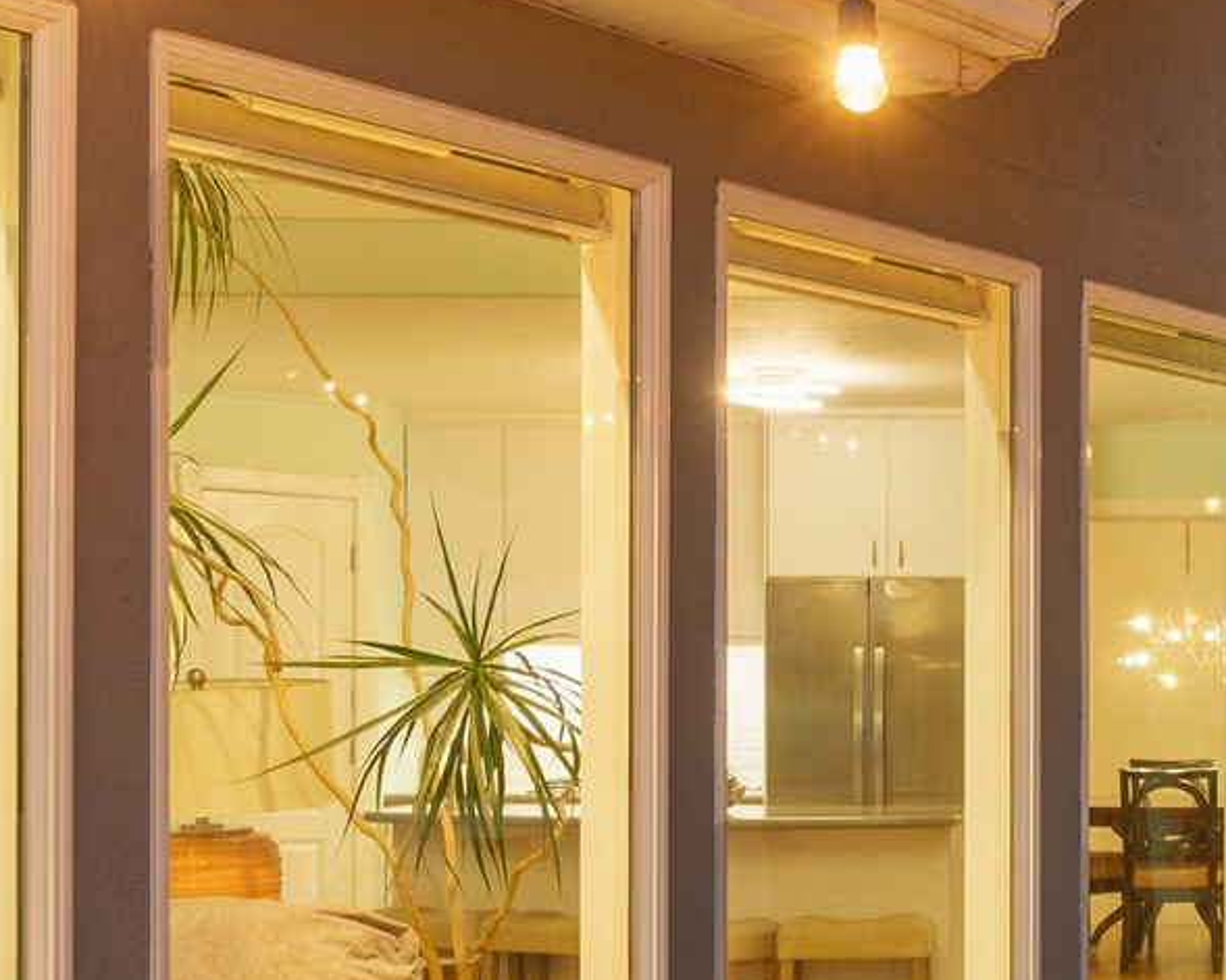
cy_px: 532
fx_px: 2308
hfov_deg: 28.2
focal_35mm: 64
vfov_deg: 24.0
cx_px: 1178
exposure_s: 5
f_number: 7.1
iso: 250
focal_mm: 19.5
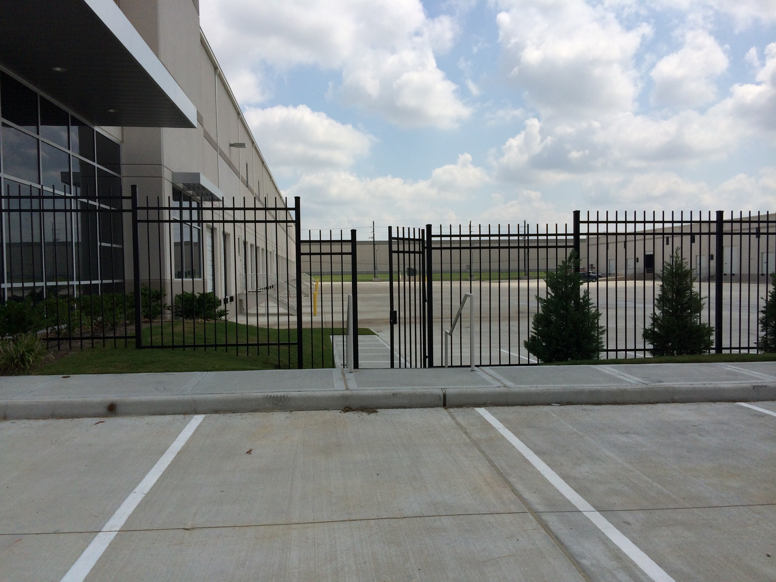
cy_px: 291
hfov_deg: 60.0
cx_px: 388
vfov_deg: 46.8
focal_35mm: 30
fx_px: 673
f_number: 2.2
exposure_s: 1/5882
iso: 40
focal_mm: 4.12
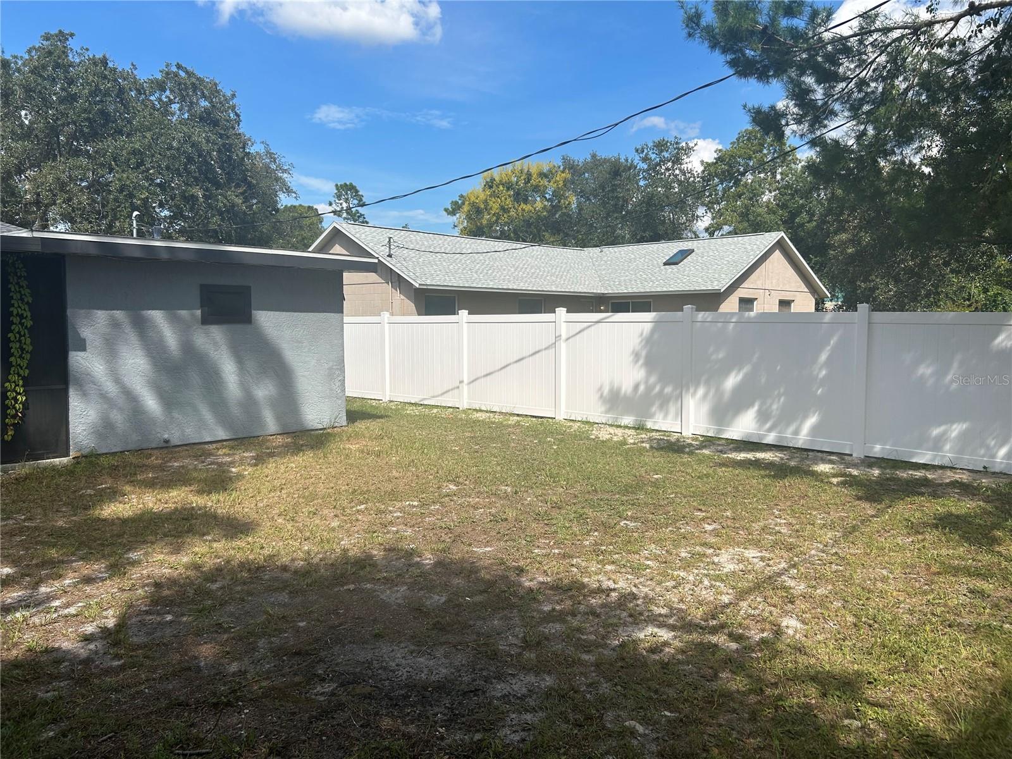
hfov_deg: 67.3
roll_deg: -1.1
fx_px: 760
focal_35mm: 26
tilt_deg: -3.2
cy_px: 380
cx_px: 506
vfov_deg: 53.1
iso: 50
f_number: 1.5
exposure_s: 1/4274
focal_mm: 5.7
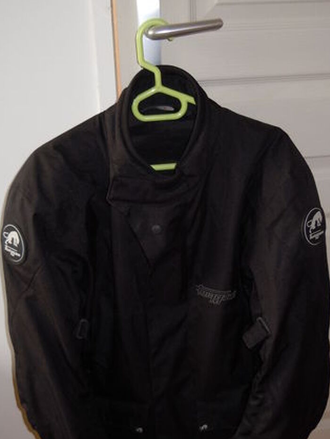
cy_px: 245
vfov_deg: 43.8
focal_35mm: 43
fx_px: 546
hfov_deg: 33.6
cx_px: 156
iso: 200
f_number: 3.5
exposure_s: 1/30
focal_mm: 5.4
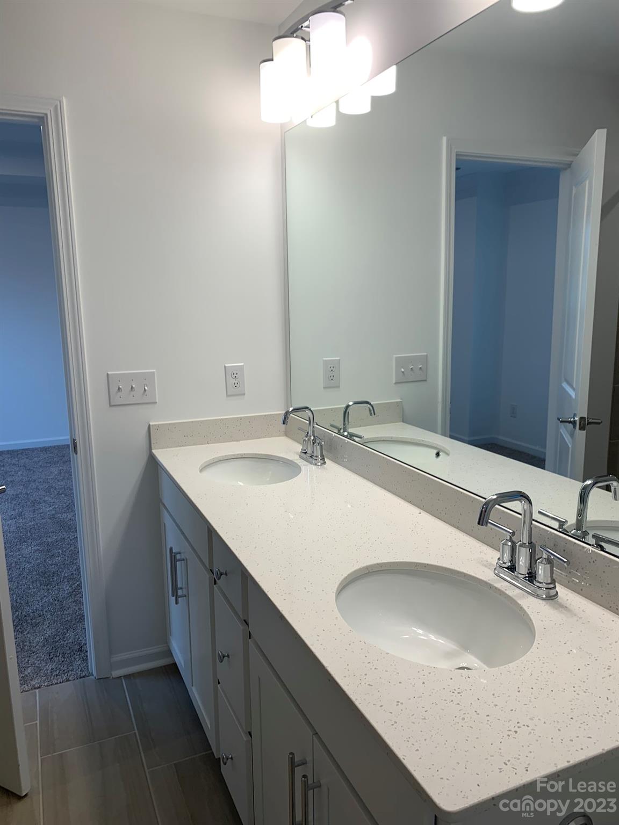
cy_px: 412
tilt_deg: -13.3
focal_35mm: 26
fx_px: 620
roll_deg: +1.6
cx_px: 310
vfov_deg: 67.3
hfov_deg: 53.1
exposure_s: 1/120
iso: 25
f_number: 1.8
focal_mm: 4.25
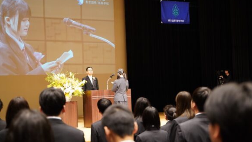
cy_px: 77
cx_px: 137
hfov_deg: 32.3
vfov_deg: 18.5
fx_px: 434
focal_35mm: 65
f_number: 2.8
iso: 3200
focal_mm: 47
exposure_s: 1/160
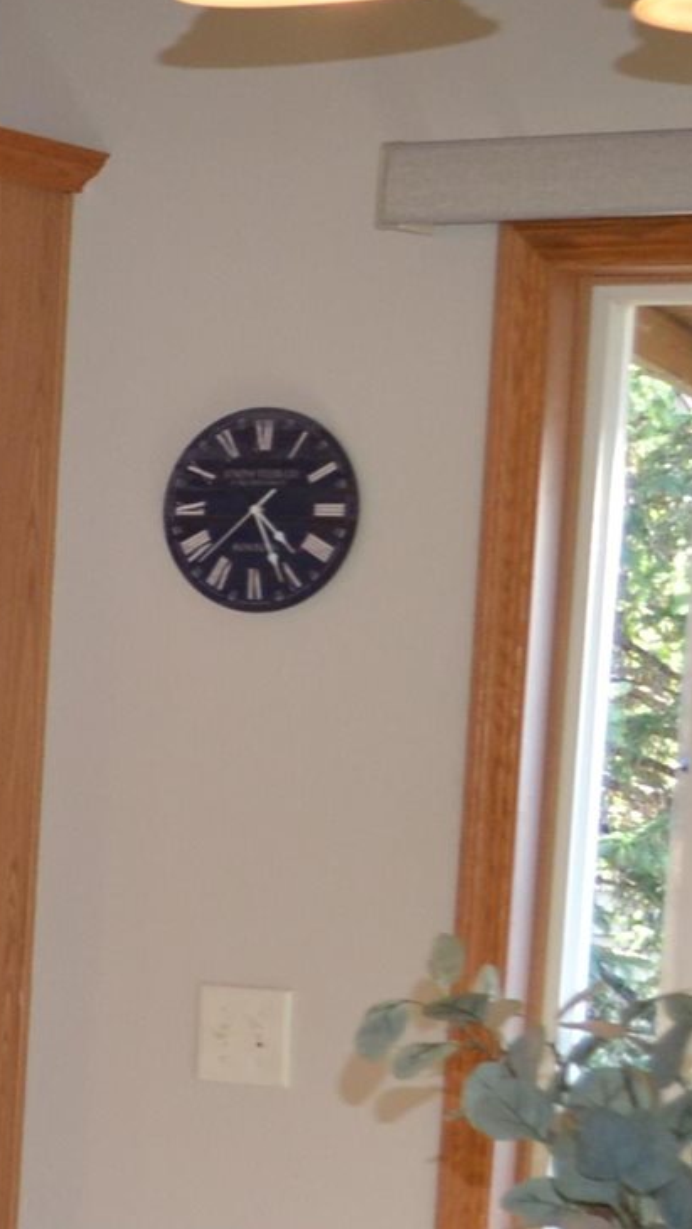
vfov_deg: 18.0
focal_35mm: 119
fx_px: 3879
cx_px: -1211
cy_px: 758
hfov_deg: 8.8
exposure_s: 1/80
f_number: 4
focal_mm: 18
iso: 400
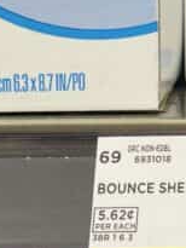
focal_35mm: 130
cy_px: 33
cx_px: 273
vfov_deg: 15.0
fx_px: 930
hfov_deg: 11.0
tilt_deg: -2.1
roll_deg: +0.6
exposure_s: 1/62
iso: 50
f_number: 1.6
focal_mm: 4.2
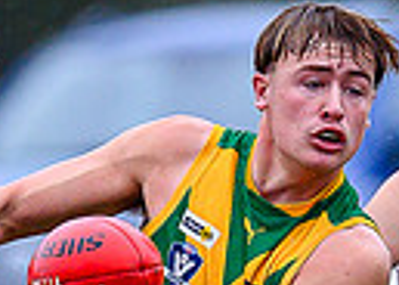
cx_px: 180
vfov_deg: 0.4
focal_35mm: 4022
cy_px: 697
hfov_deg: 0.5
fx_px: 45553
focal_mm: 500
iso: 1100
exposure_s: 1/1600
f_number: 4
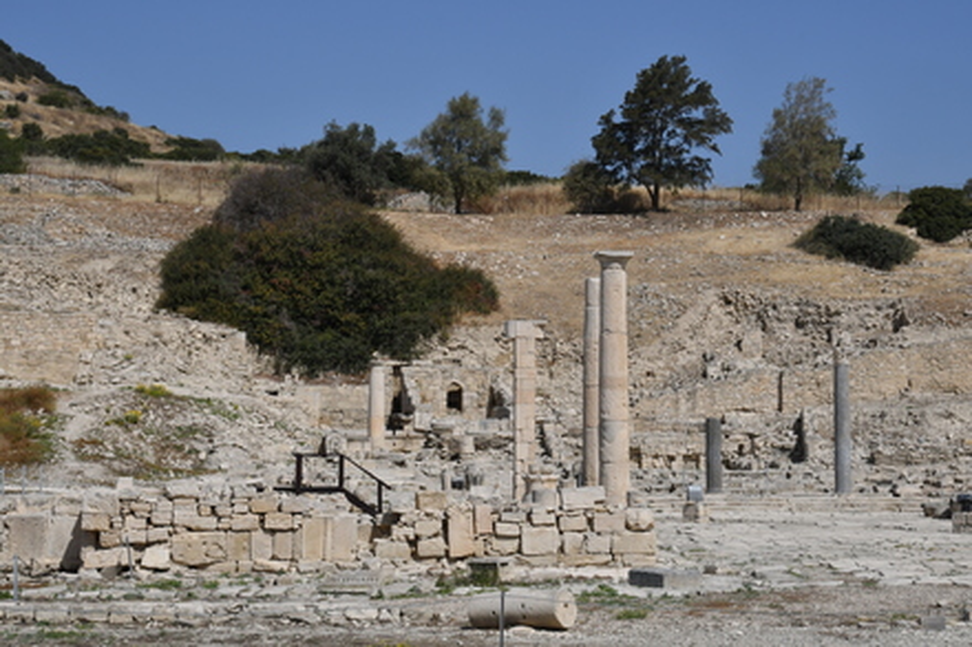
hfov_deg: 27.0
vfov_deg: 18.2
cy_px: 324
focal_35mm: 75
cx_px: 486
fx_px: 2024
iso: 200
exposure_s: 1/640
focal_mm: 50
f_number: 13
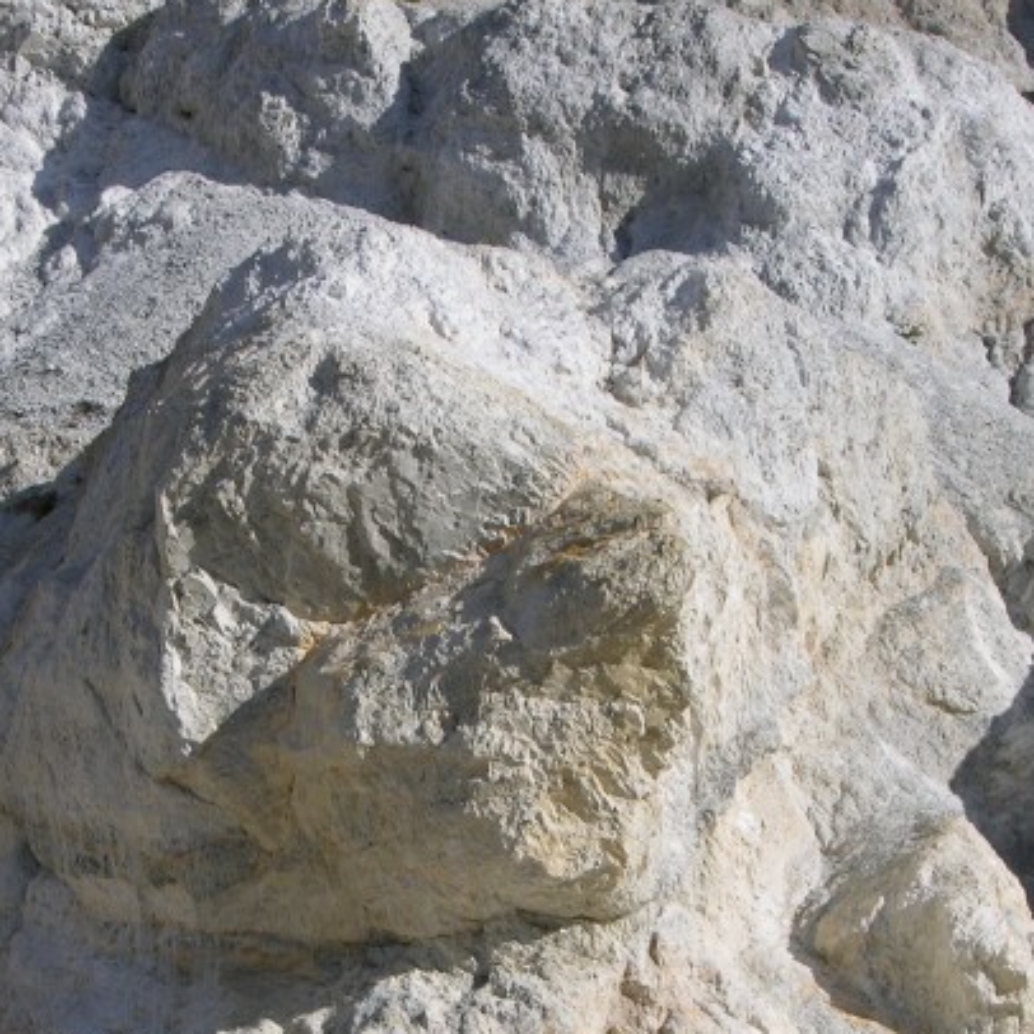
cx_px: 321
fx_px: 5272
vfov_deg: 11.2
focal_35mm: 156
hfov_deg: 11.2
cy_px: 846
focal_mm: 17.8
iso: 50
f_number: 6.6
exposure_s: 1/355
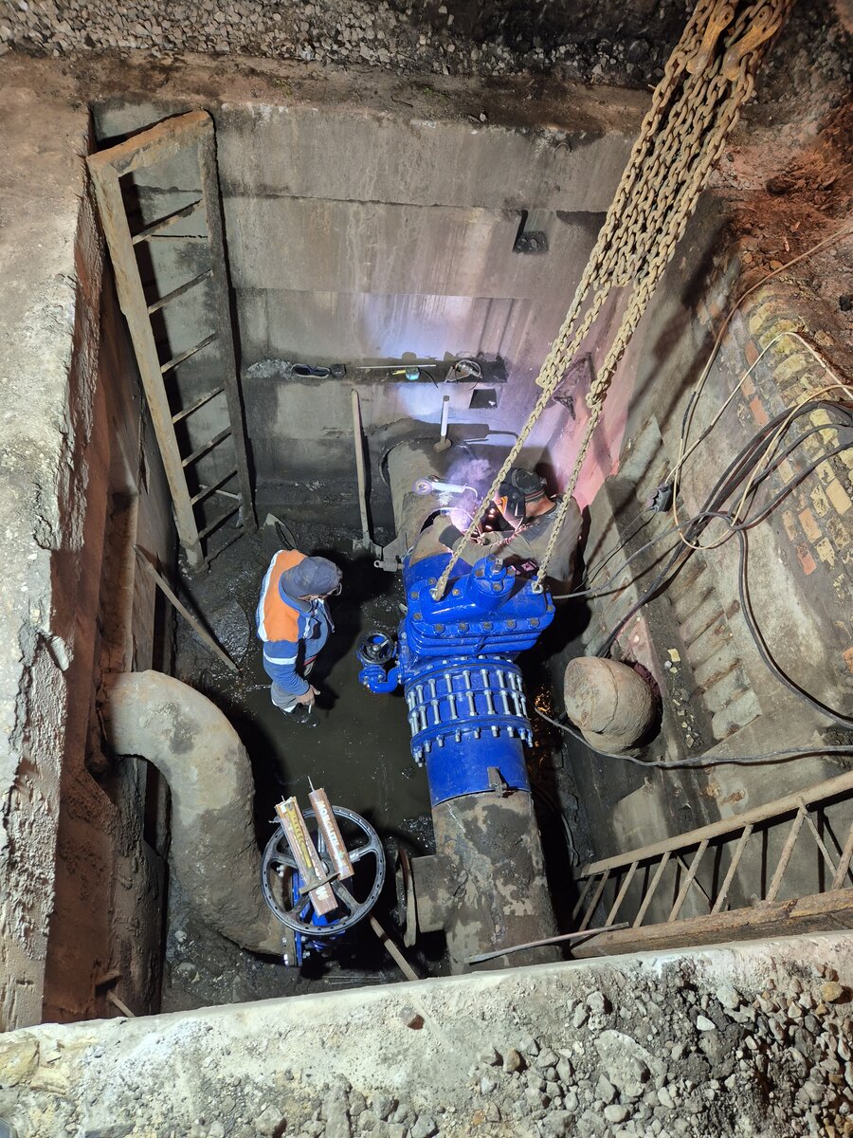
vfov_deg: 73.9
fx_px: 756
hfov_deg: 58.9
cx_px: 426
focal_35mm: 23
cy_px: 569
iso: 250
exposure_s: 1/32
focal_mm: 5.4
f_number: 1.8
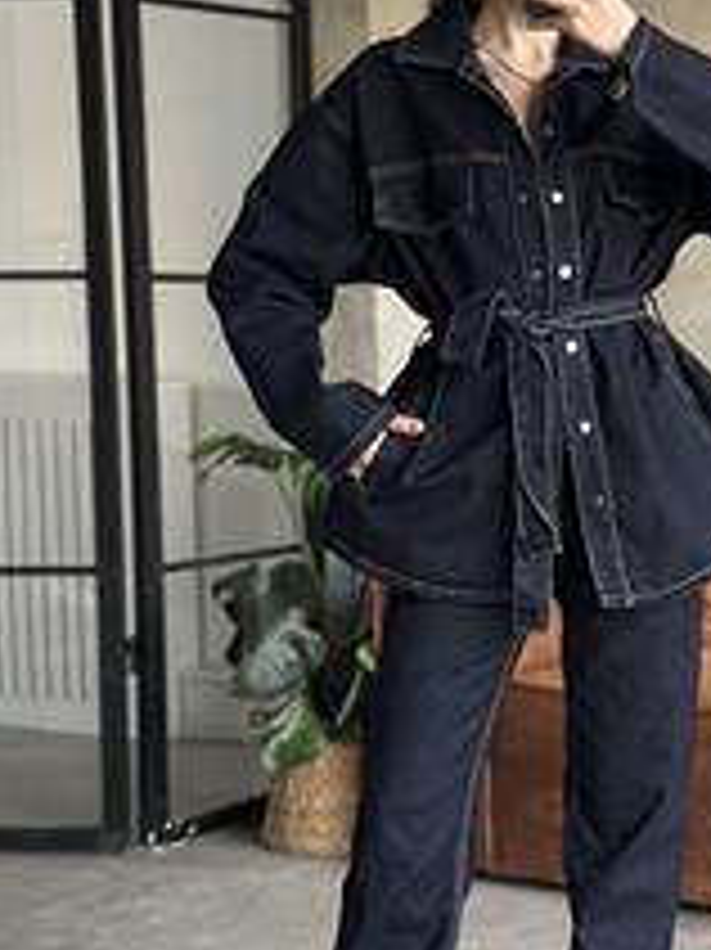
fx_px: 2659
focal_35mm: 97
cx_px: 526
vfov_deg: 20.2
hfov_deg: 15.2
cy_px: 477
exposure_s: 1/60
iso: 400
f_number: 1.78
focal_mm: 6.86
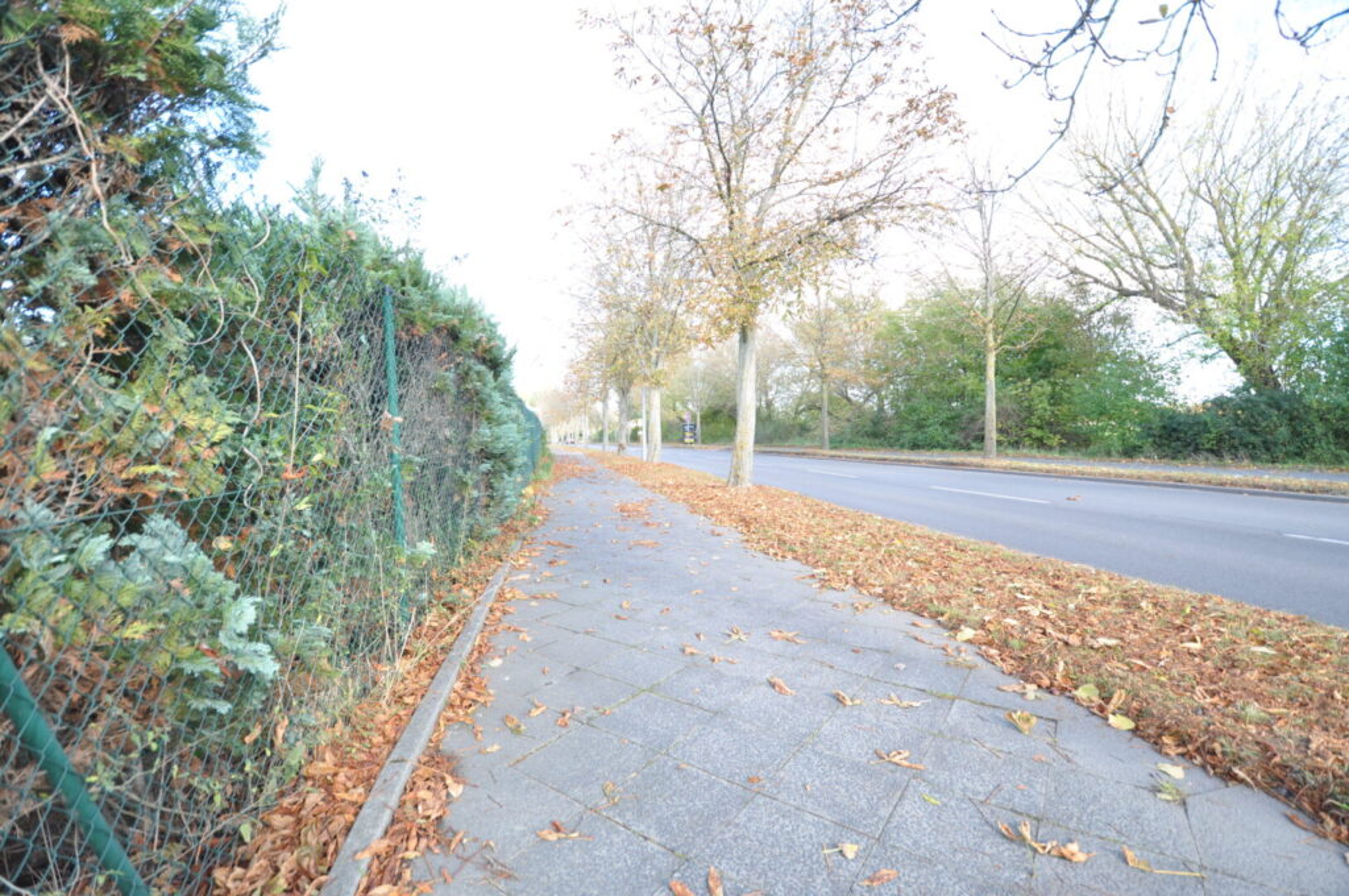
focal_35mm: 15
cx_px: 674
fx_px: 561
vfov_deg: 77.2
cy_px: 448
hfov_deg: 100.5
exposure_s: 1/100
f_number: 3.5
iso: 200
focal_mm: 10
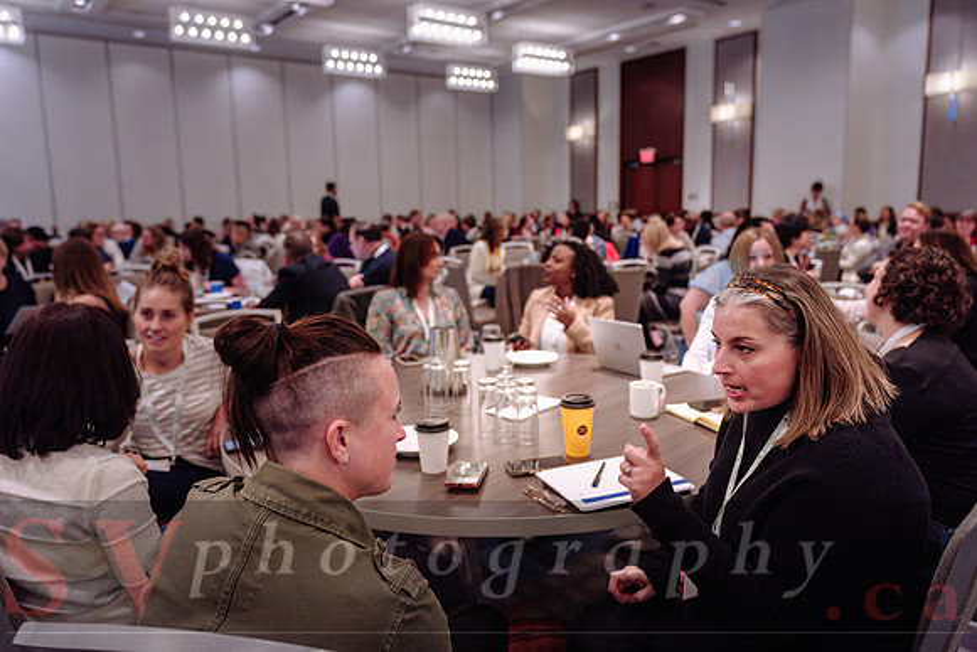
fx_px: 706
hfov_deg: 69.4
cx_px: 488
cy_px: 326
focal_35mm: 26
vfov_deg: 49.6
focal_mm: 26
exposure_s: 1/125
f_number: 2.8
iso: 1600
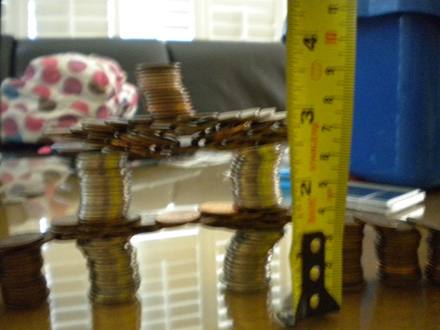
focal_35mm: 35
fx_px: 445
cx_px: 220
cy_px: 165
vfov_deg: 40.7
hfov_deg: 52.6
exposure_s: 1/8.8
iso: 679
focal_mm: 6.3
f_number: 3.1
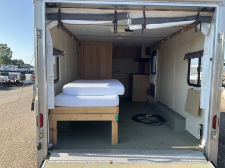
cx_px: 112
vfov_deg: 48.2
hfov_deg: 61.7
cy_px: 84
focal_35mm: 29
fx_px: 188
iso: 25
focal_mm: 3
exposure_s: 1/574
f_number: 1.8
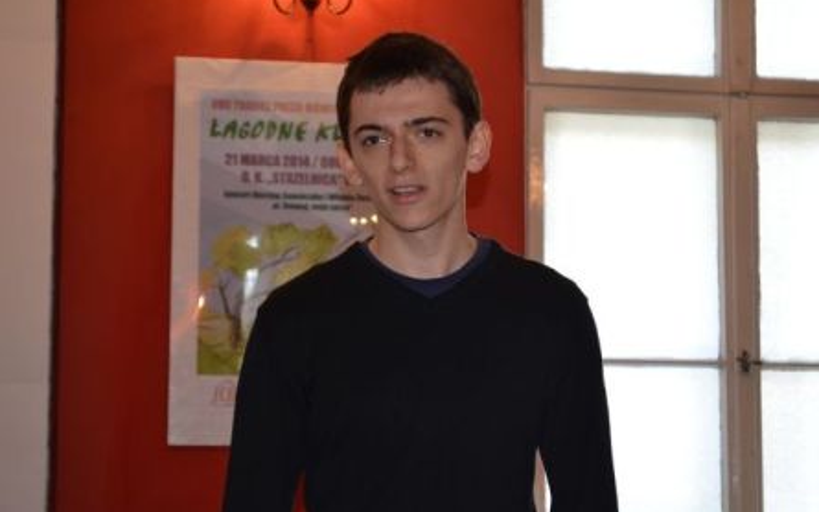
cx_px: 409
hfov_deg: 24.5
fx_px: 1886
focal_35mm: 85
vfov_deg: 15.4
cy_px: 262
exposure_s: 1/60
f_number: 5.6
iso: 500
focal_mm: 55
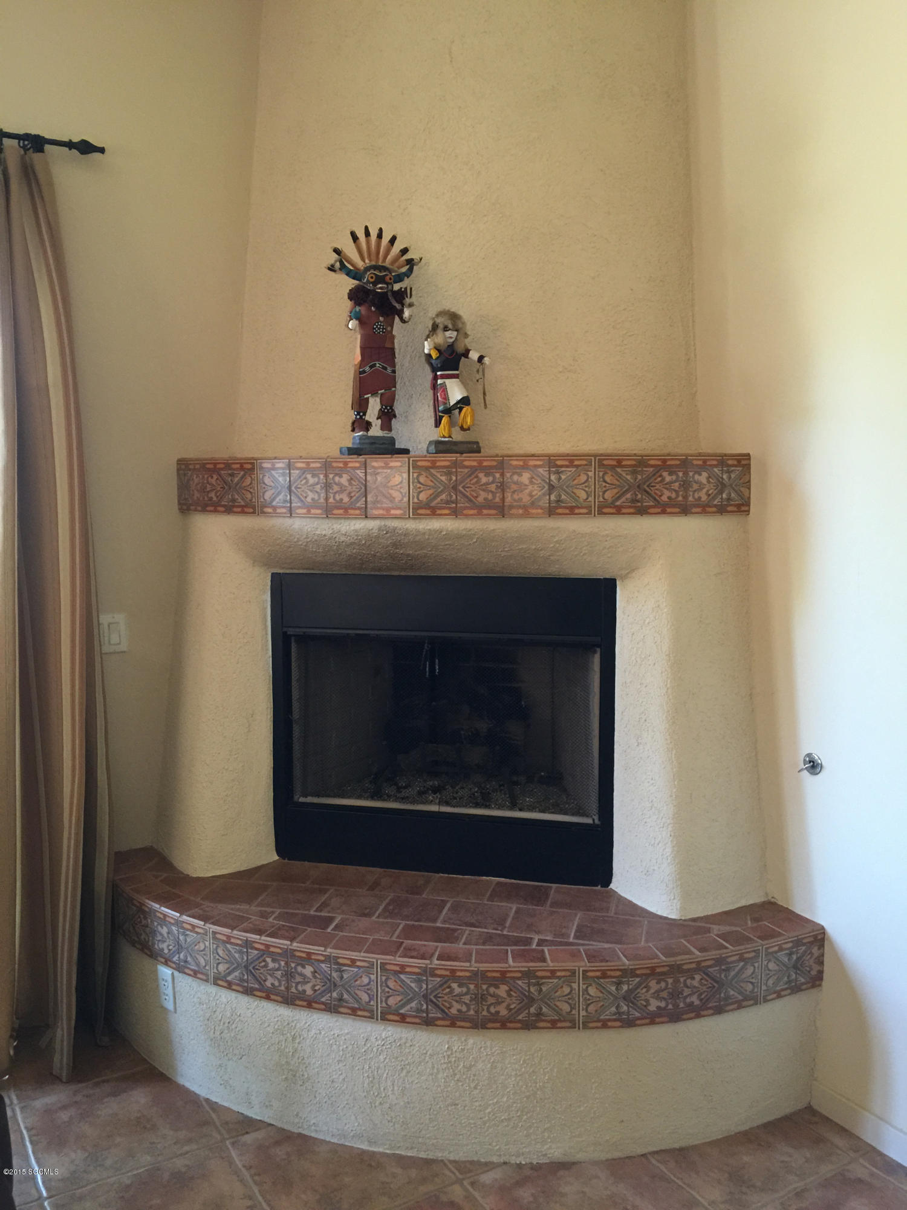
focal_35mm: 29
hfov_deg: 48.2
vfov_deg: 61.7
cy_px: 605
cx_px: 454
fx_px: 1013
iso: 125
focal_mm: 4.15
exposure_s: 1/10
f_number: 2.2
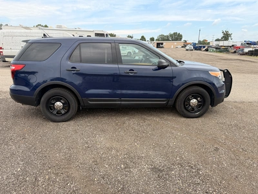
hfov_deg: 71.6
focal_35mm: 24
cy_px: 97
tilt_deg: -12.4
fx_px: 179
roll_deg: +0.4
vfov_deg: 56.8
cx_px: 129
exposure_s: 1/1727
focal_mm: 6.76
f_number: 1.78
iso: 100
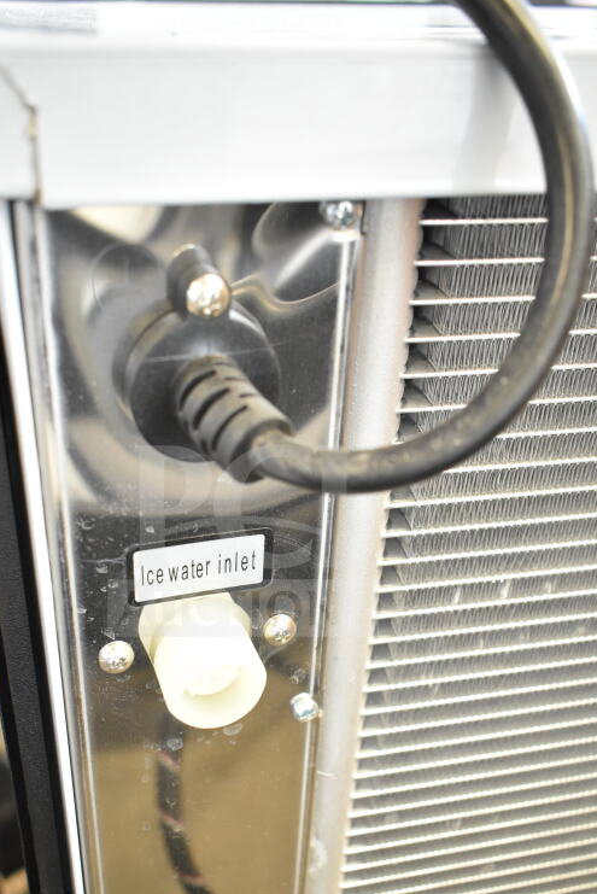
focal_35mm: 37
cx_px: 242
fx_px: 919
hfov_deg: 35.9
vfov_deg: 51.5
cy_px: 541
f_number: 3.8
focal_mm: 20
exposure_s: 1/30
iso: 2000
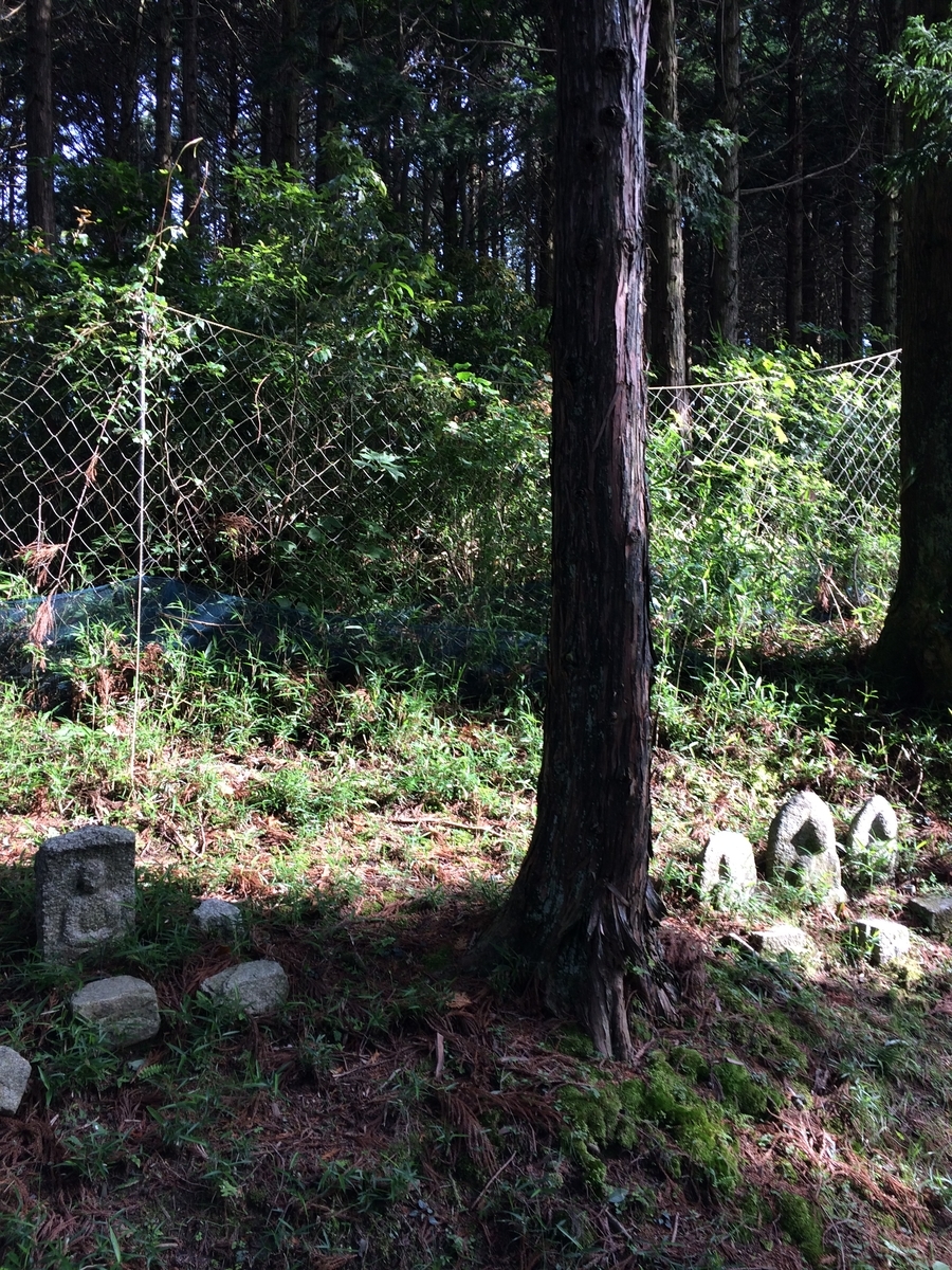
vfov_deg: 61.7
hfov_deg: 48.2
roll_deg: +0.5
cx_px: 476
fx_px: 1063
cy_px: 635
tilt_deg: -1.9
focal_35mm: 29
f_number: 2.2
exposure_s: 1/120
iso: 40
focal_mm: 4.15
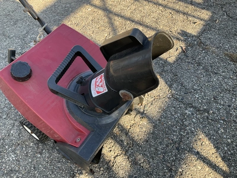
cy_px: 89
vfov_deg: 48.2
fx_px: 199
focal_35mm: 29
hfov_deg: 61.7
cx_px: 118
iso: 20
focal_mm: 3
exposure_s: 1/154
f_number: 1.8
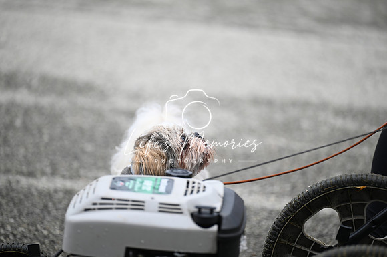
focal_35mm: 200
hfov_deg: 10.3
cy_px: 128
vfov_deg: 6.9
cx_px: 194
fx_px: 2149
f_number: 2.8
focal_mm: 200
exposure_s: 1/1000
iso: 200
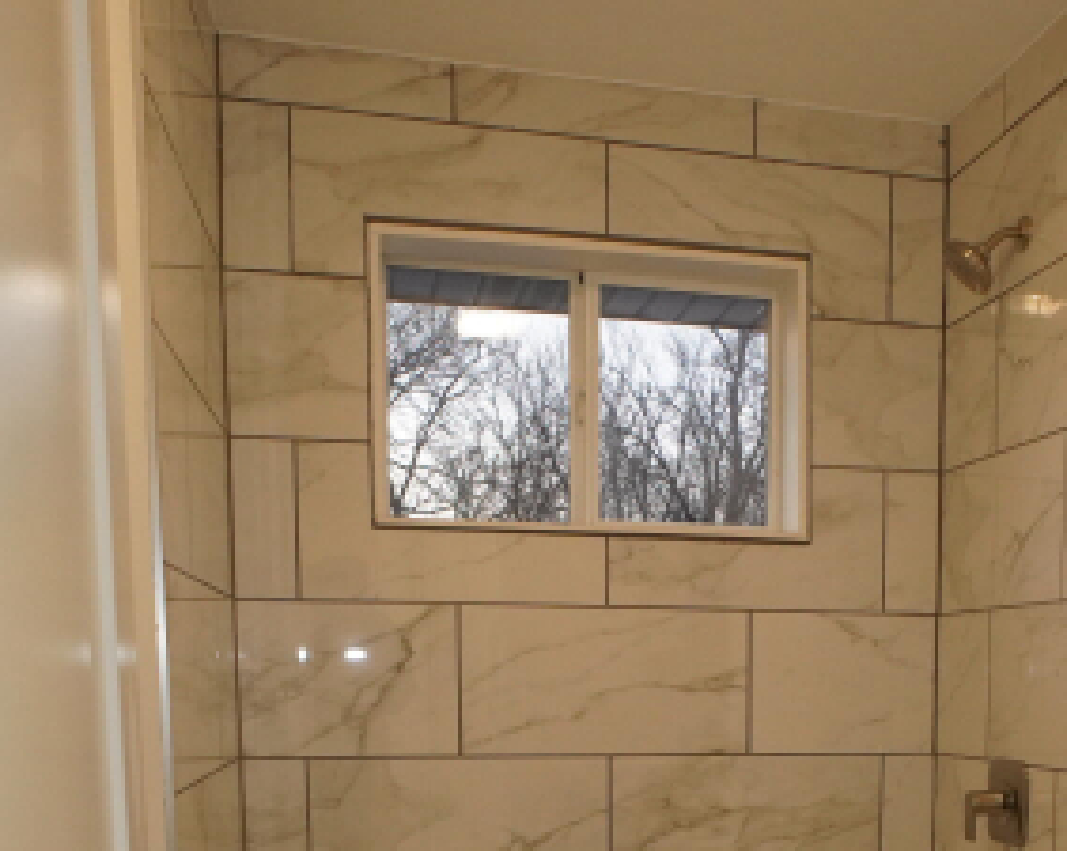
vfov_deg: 32.7
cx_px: 764
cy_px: 885
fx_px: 1301
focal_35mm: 41
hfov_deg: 43.5
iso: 1250
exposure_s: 1/160
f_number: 4
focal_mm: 11
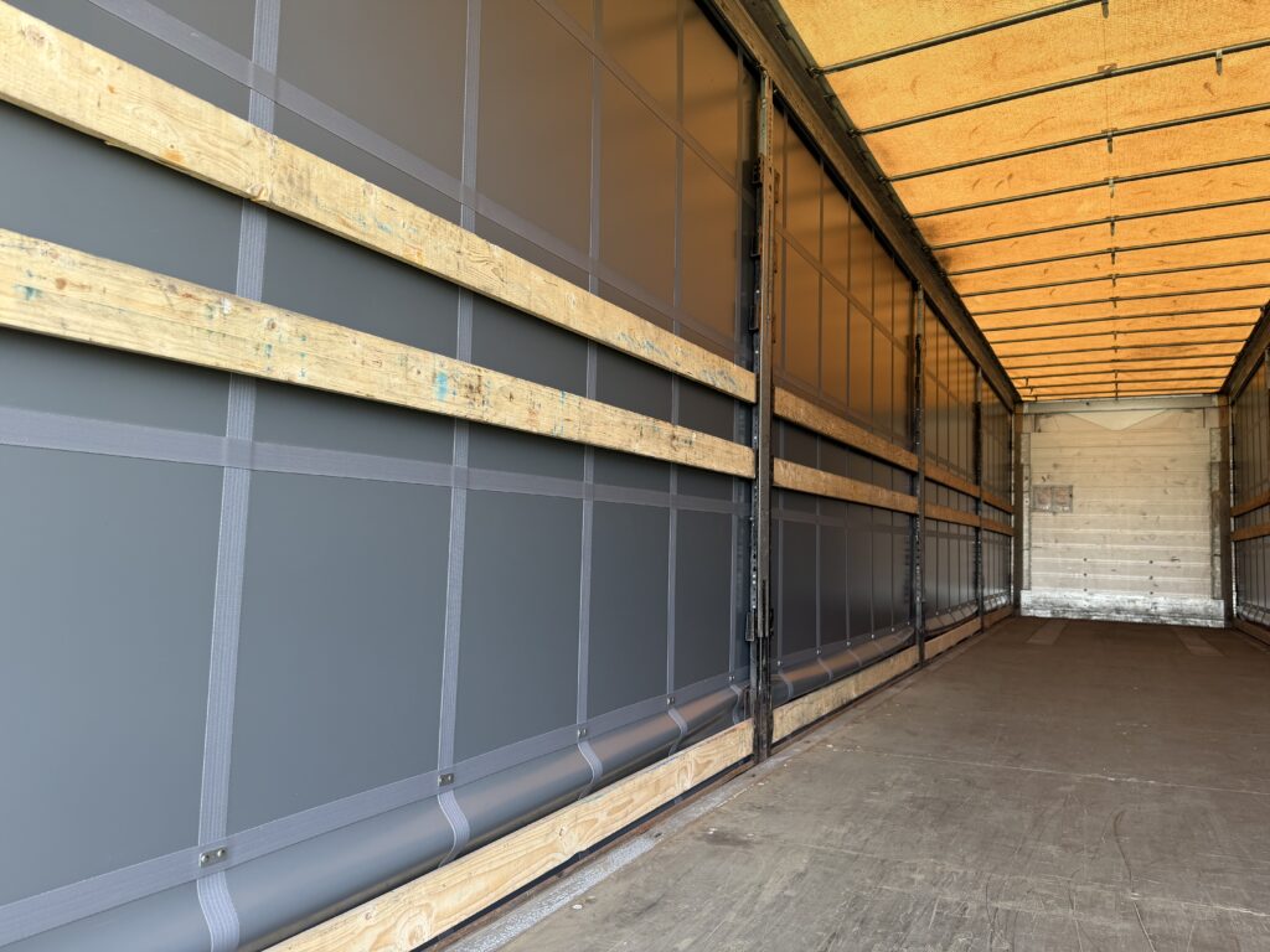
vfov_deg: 56.8
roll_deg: -0.3
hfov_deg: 71.6
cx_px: 635
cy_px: 476
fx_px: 881
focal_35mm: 24
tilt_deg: +6.1
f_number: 1.78
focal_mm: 6.76
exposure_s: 1/121
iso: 80
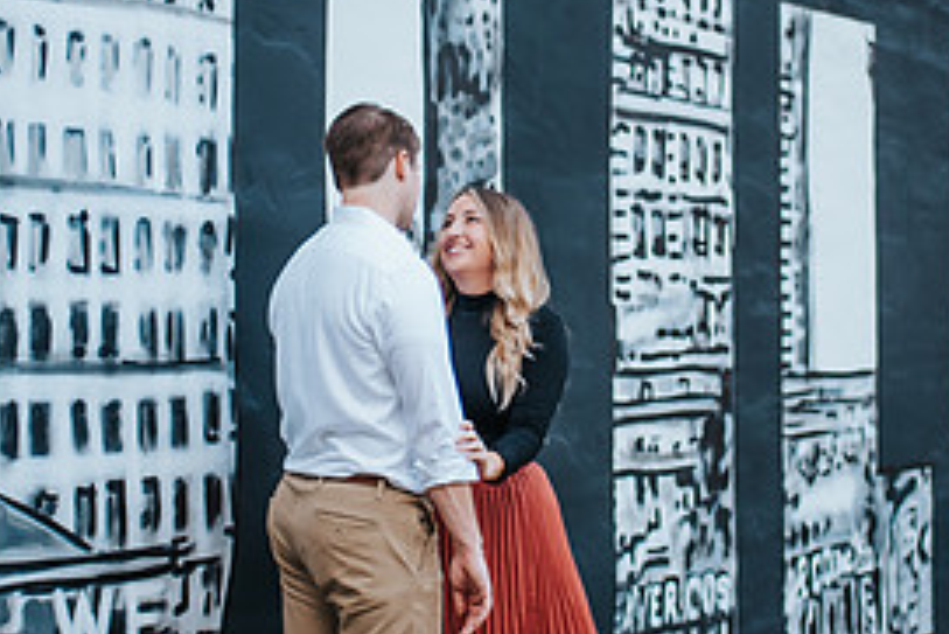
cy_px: 273
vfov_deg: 16.1
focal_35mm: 85
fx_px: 2242
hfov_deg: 23.9
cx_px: 482
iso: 320
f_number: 1.8
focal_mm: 35
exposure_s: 1/500
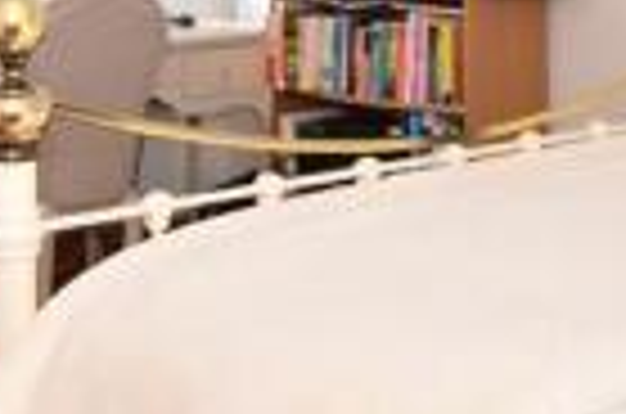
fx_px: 1232
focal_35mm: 71
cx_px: 396
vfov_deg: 18.0
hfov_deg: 28.4
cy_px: -101
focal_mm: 10
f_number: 13
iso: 400
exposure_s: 1/40
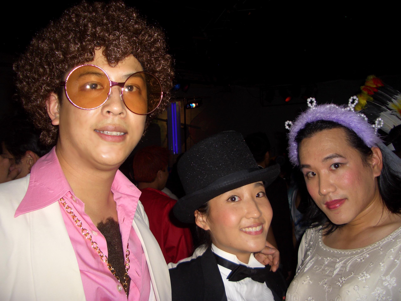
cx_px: 200
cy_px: 150
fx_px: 405
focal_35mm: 35
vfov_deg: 40.7
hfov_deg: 52.6
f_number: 2.6
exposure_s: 1/60
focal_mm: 5.8
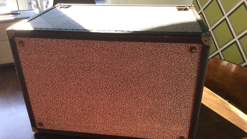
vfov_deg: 34.6
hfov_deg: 58.0
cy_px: 74
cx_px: 124
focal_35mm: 34
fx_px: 223
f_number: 2.4
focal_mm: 3.3
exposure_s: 1/50
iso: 32
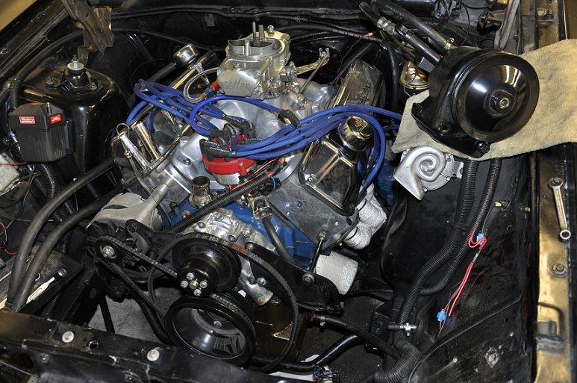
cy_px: 192
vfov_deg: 39.9
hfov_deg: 57.3
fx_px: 528
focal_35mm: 33
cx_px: 288
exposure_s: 1/30
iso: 800
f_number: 3.8
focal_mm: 22
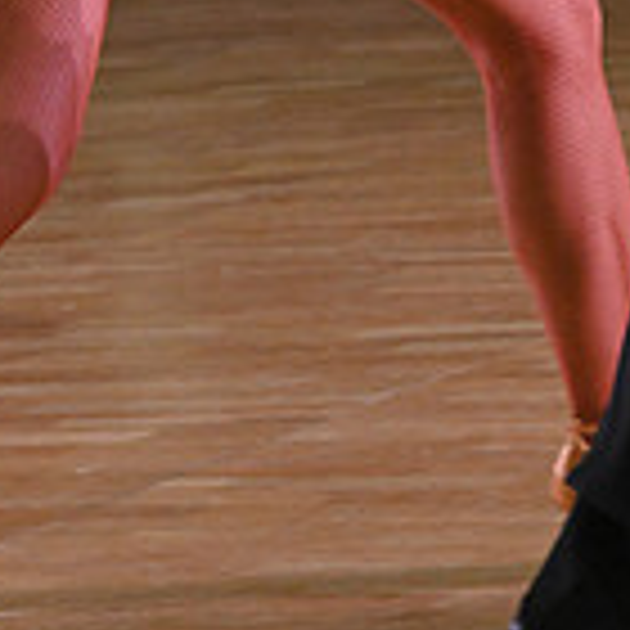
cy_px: -508
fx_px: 6651
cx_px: 443
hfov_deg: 5.4
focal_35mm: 323
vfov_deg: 5.3
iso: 4000
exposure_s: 1/400
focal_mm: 92
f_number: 7.1
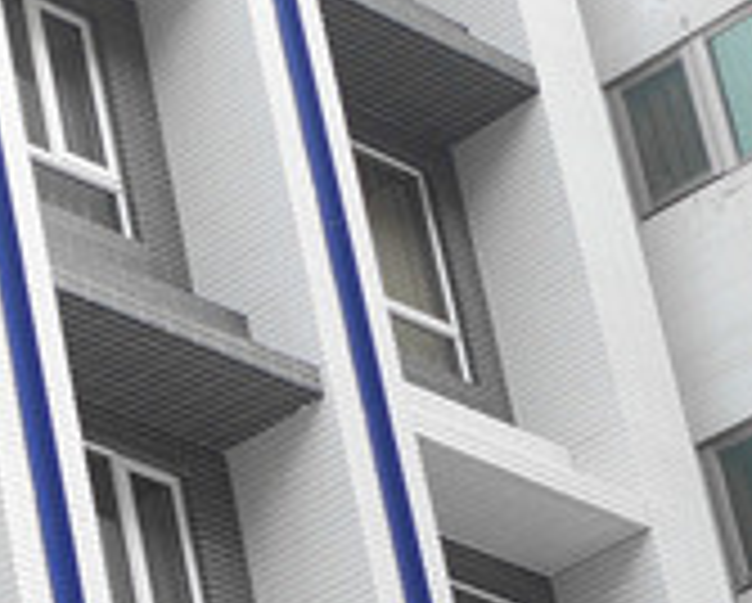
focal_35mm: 175
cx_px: -1108
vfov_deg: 8.6
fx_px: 3899
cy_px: 918
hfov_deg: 9.6
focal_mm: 15
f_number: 2.8
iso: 200
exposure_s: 1/250
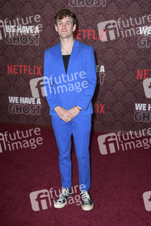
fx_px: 314
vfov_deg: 39.6
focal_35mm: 50
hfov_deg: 27.0
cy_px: 113
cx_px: 76
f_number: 6.3
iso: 400
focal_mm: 50
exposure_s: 1/250
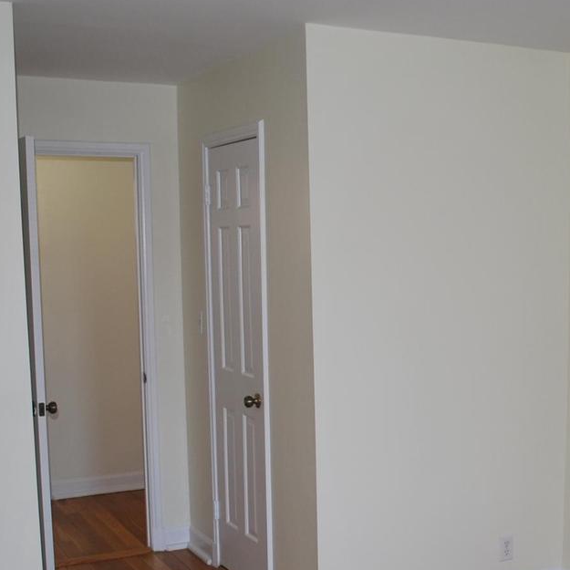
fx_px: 987
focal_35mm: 53
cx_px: 373
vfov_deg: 32.0
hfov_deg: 32.0
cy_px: 376
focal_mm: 18
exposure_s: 1/60
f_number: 3.5
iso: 200
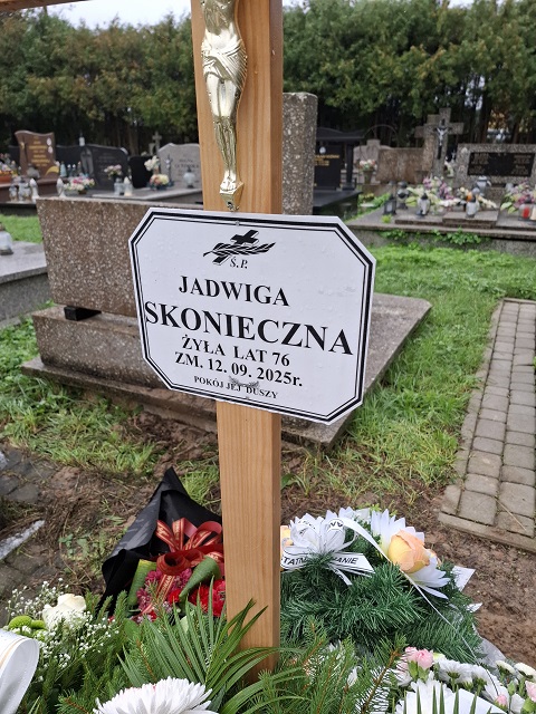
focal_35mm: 23
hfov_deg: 58.9
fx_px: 475
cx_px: 268
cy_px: 357
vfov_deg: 73.9
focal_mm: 5.54
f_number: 1.8
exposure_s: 1/167
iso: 50
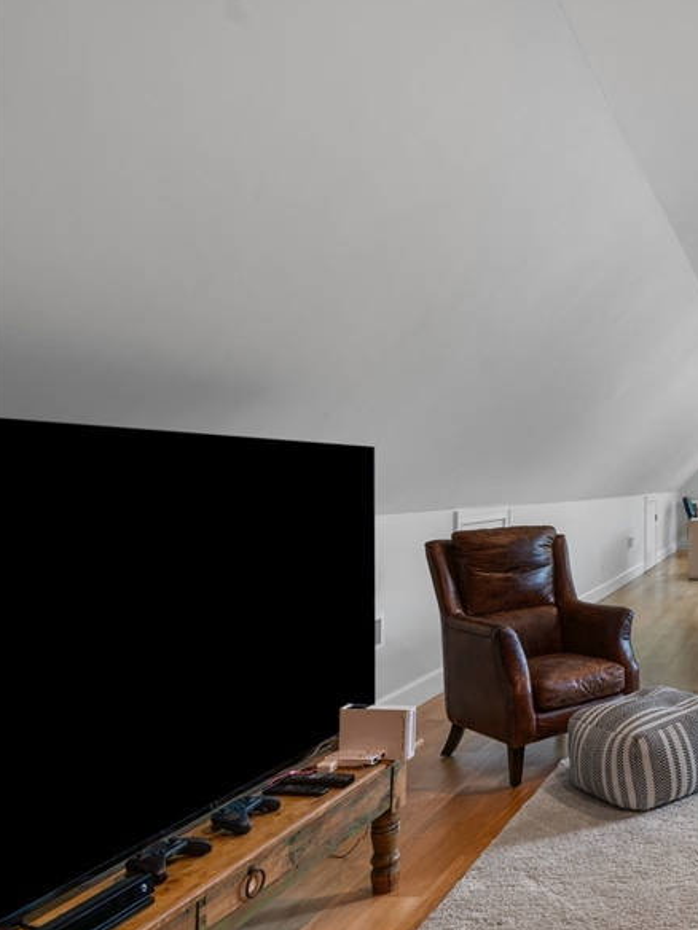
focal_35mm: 27
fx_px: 726
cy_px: 510
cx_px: 808
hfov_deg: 39.4
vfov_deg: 65.2
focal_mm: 16
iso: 100
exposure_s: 1/1.67
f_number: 8
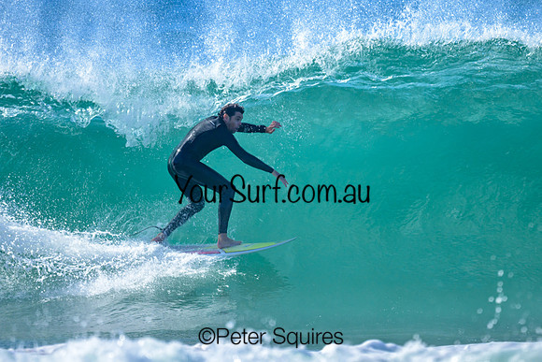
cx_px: 265
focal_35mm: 1006
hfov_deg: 2.1
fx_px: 15145
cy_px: 175
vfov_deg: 1.4
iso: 360
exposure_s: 1/2000
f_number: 6.3
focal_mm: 800
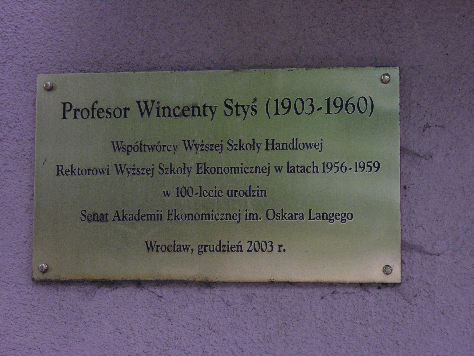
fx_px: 1178
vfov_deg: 17.2
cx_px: 237
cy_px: 178
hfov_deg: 22.8
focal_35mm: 86
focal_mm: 21.8
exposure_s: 1/30
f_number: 3.5
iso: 107
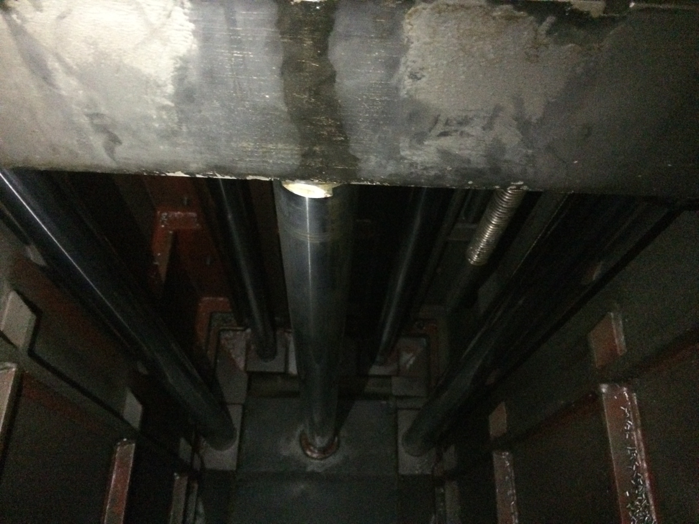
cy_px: 262
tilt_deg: -65.7
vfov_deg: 48.2
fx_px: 586
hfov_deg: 61.7
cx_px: 350
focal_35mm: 29
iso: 800
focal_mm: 4.15
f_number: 2.2
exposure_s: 1/17
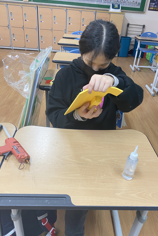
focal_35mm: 28
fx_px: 184
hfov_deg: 46.4
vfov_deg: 65.5
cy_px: 121
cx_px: 81
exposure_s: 1/60
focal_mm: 4.25
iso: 160
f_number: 1.8
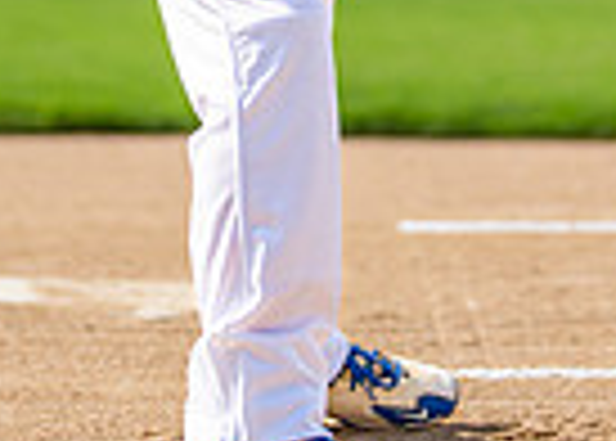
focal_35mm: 284
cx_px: 423
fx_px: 4971
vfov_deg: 5.0
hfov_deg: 7.1
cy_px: -385
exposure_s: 1/6400
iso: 100
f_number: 1.2
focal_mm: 50
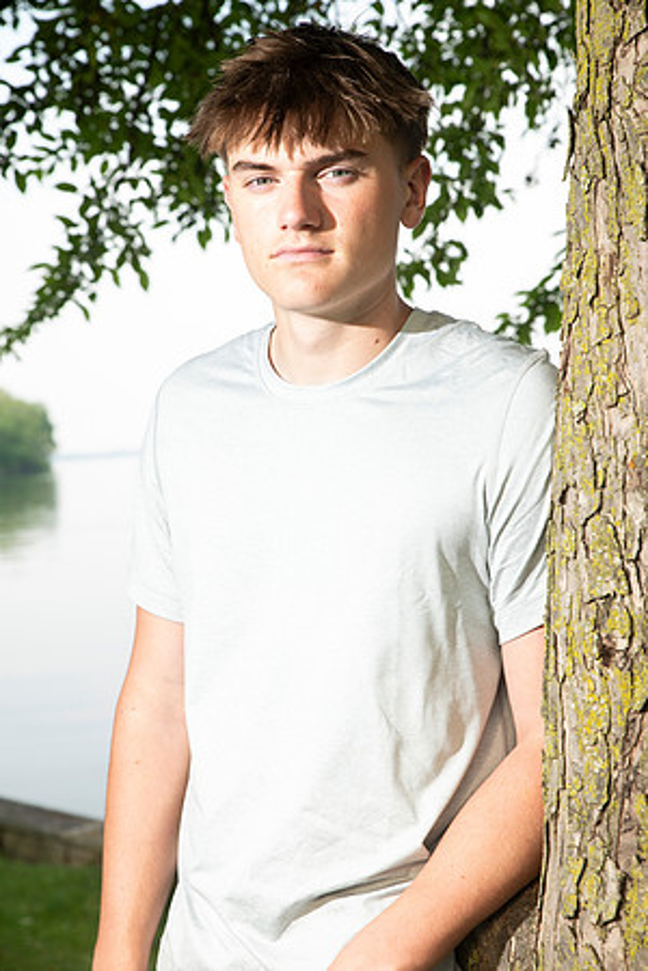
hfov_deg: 19.5
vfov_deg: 28.8
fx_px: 1890
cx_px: 324
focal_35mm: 70
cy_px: 486
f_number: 7.1
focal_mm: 70
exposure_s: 1/160
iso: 200
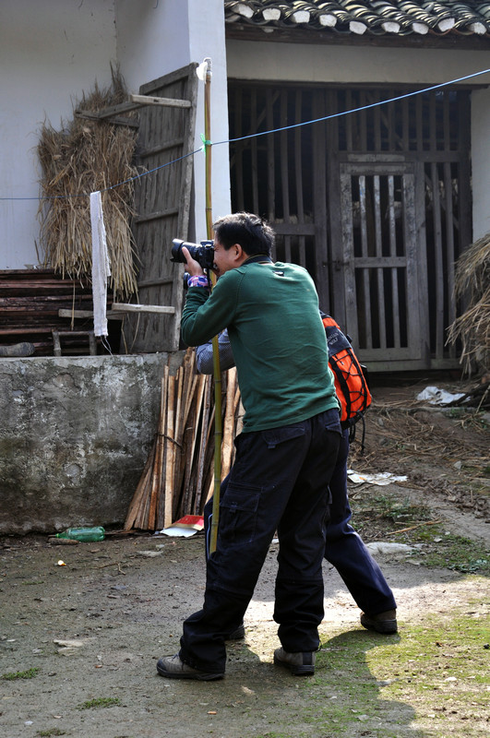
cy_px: 369
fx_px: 1536
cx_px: 245
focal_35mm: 75
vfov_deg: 27.0
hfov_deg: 18.1
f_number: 10
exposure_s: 1/250
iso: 320
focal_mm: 50
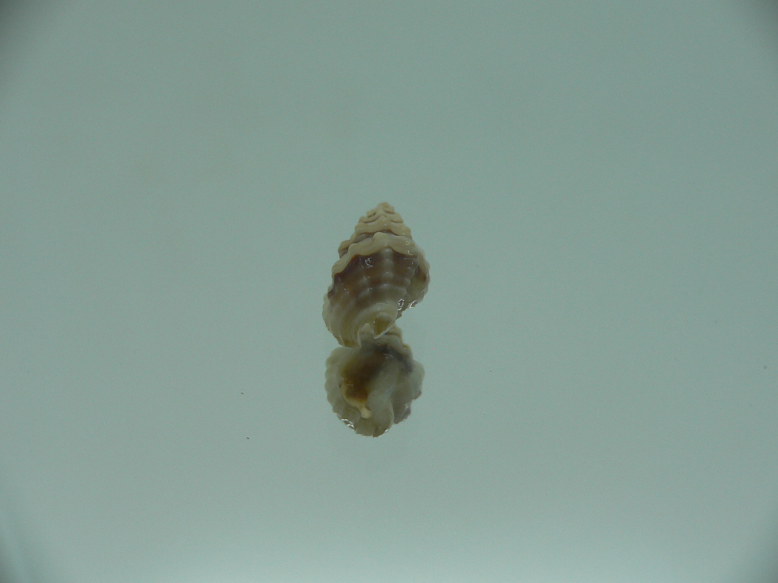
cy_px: 292
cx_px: 389
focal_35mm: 35
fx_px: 787
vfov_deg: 40.7
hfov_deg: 52.6
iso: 80
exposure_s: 1/60
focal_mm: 4.6
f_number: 2.8
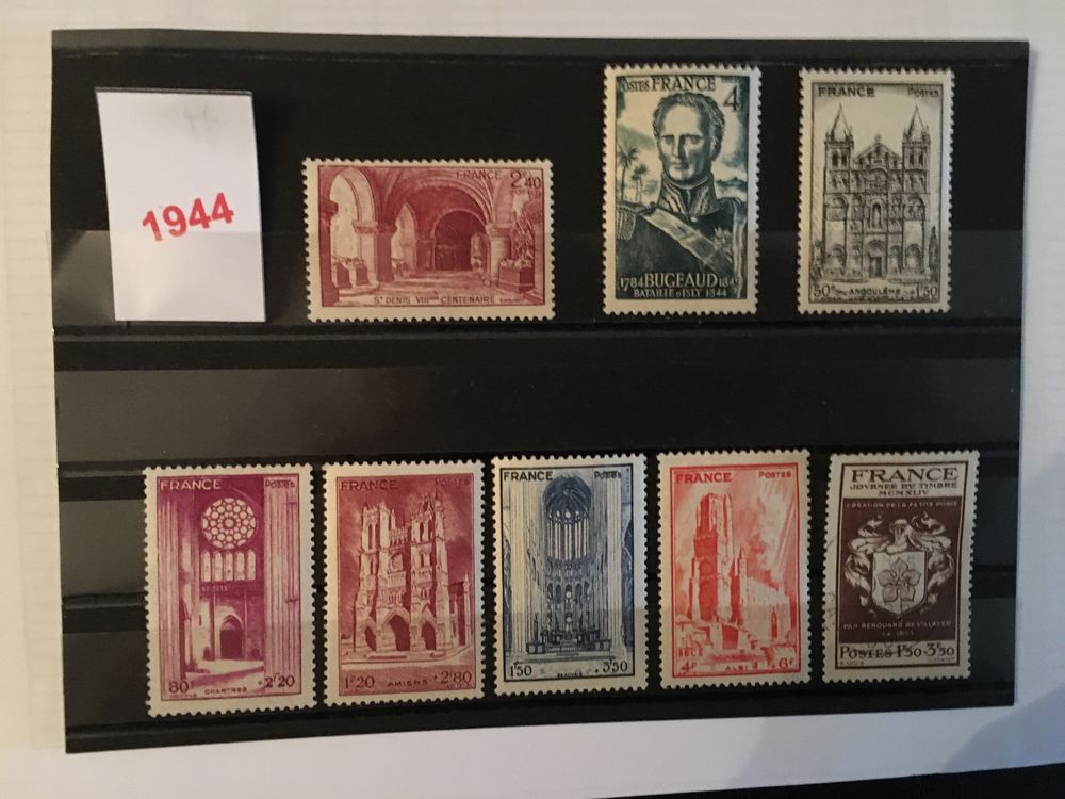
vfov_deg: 48.2
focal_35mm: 29
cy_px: 400
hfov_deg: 61.7
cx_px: 532
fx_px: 892
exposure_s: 1/17
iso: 500
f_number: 2.2
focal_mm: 4.15
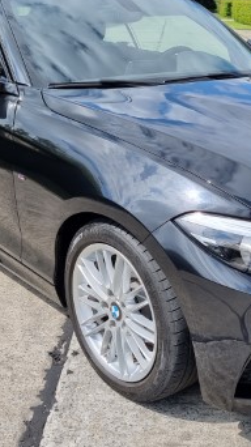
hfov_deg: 24.3
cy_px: 243
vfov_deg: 42.1
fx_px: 581
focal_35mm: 49
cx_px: 165
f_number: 1.8
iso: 50
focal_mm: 6.7
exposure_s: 1/750
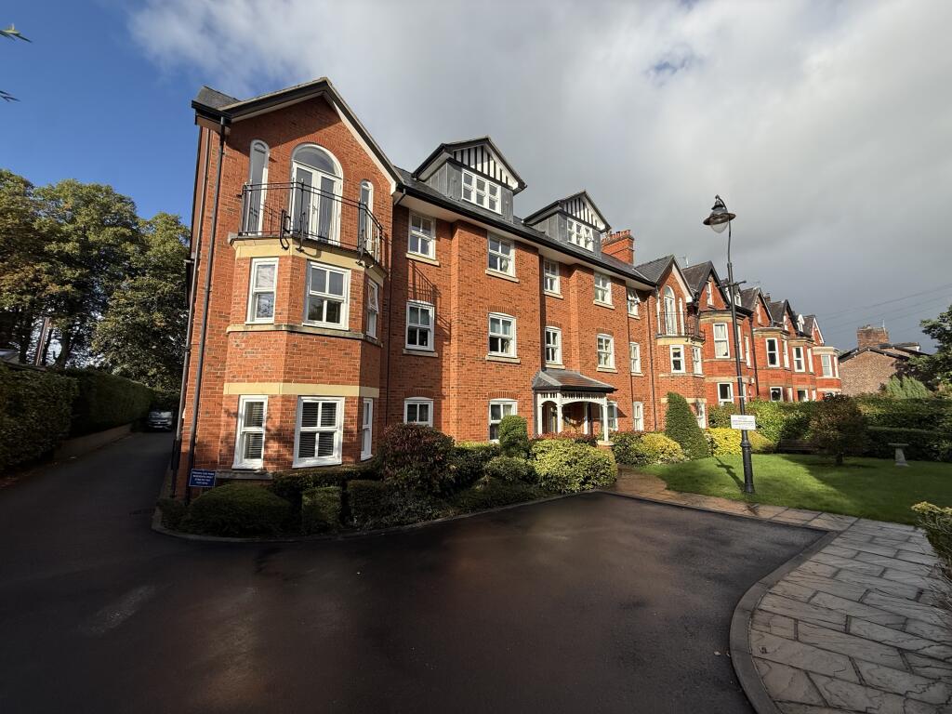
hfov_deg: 102.1
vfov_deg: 85.7
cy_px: 357
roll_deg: -1.0
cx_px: 476
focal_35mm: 14
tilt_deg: +6.9
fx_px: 385
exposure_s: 1/1497
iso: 50
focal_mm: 2.22
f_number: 2.2
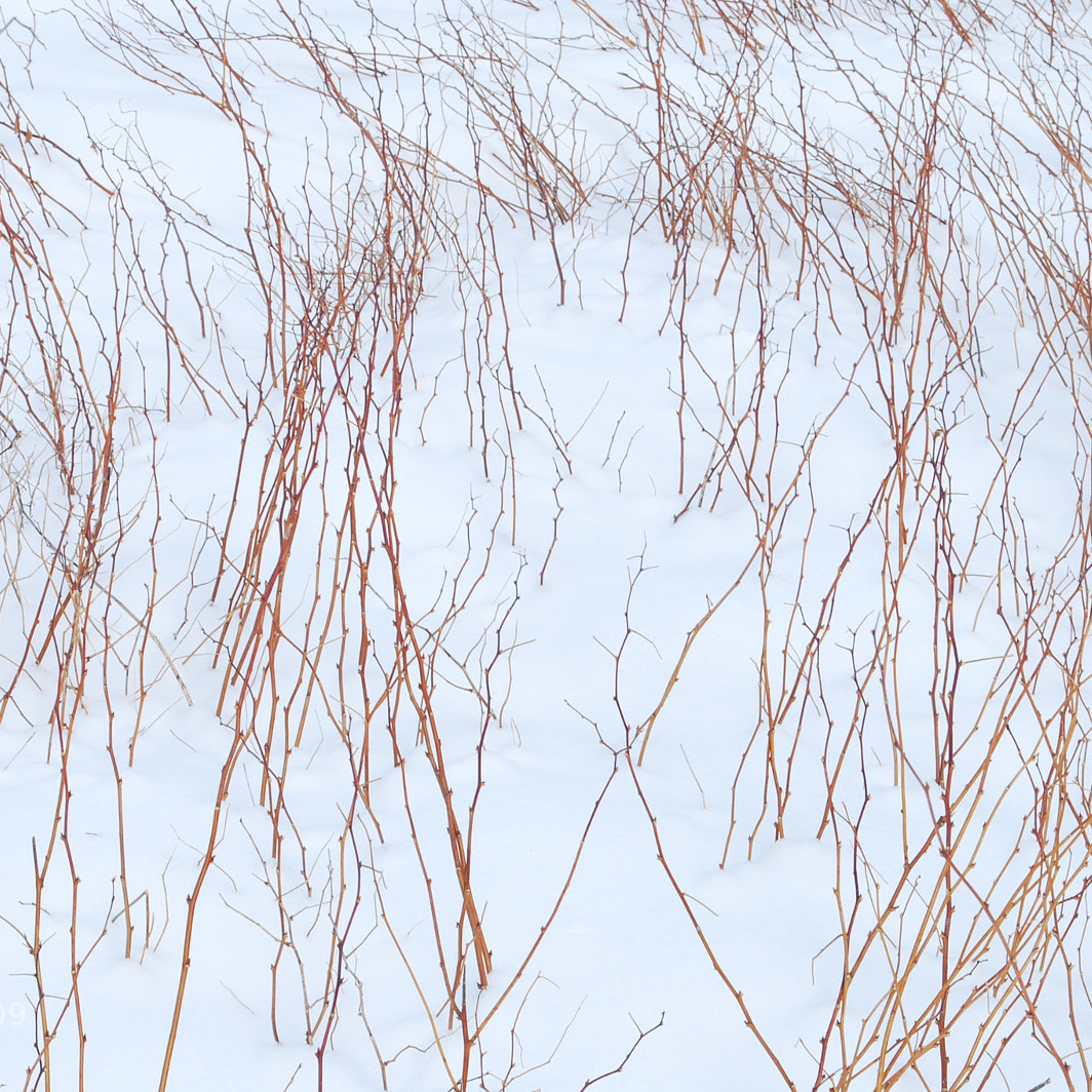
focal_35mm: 106
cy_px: 544
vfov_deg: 16.5
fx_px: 3770
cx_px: 310
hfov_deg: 16.4
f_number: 18
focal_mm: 55
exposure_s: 1/40
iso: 200
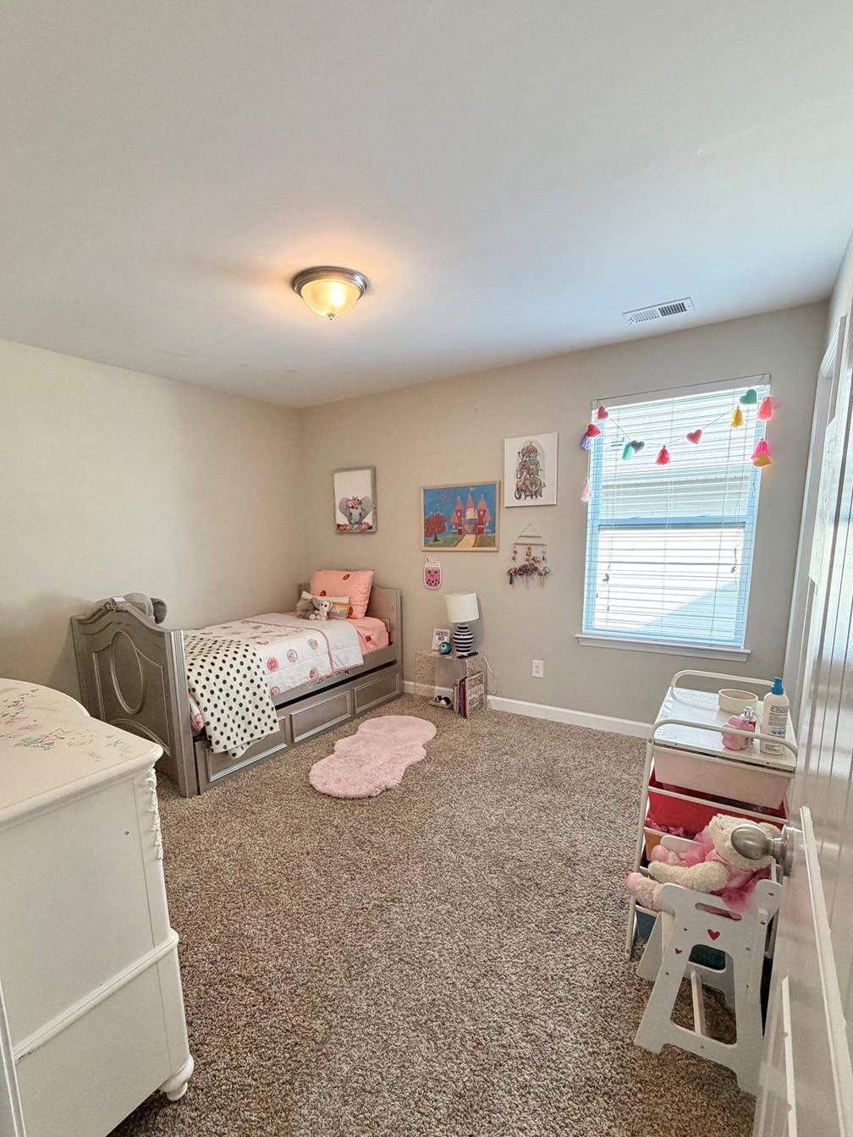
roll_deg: +1.0
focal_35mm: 16
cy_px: 622
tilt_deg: -9.2
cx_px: 379
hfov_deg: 77.8
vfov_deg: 94.2
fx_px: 526
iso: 200
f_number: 2.2
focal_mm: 2.22
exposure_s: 1/60
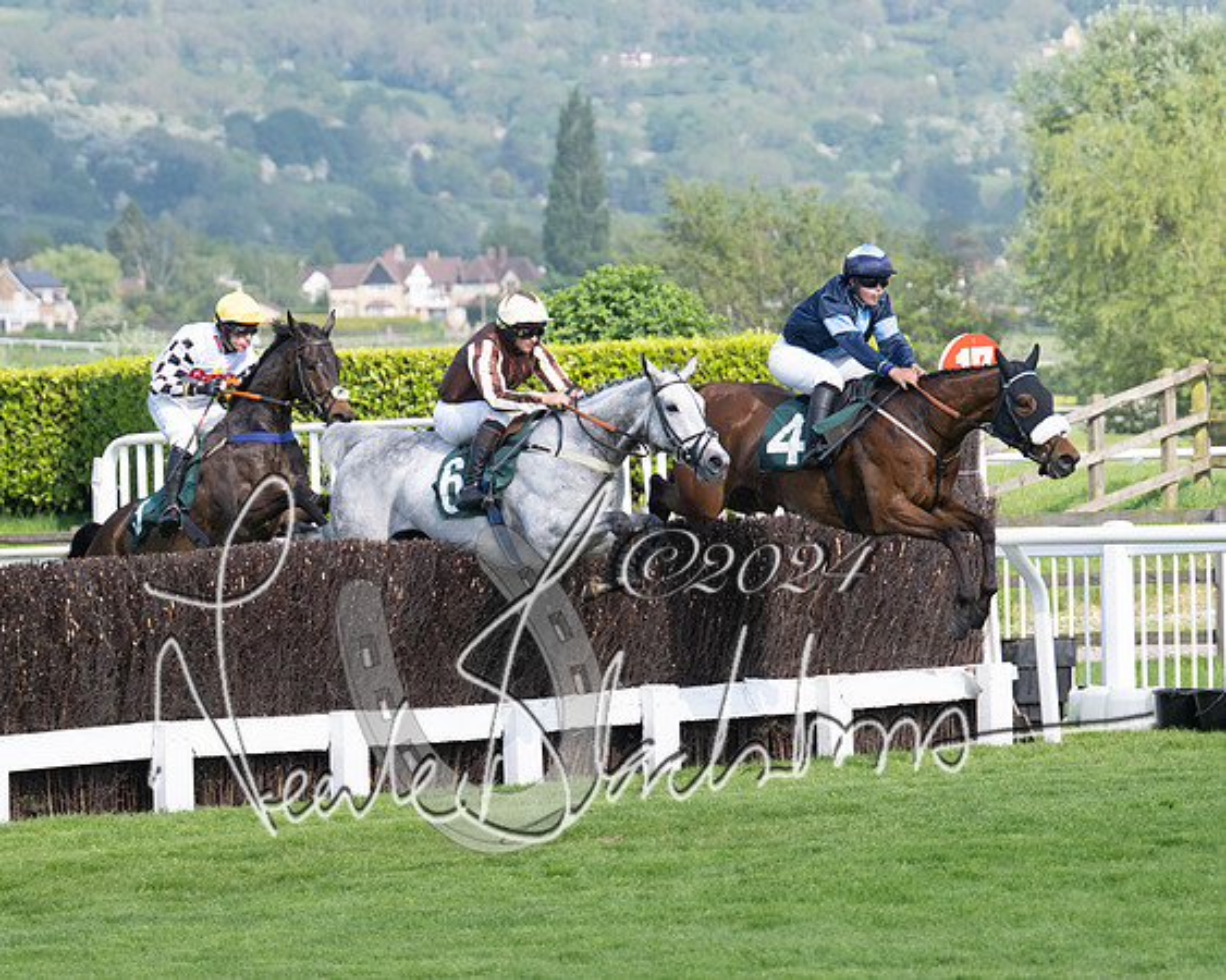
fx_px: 7892
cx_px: 616
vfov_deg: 7.1
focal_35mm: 218
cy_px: 497
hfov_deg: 8.9
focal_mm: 125
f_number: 4
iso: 400
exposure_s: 1/2000
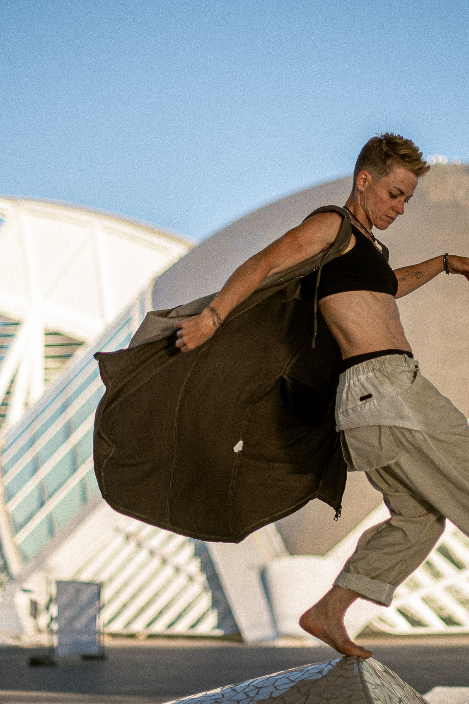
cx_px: 322
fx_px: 1642
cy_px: 326
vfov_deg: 24.2
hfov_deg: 16.2
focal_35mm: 84
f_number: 1.4
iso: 250
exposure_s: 1/4000
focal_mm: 50
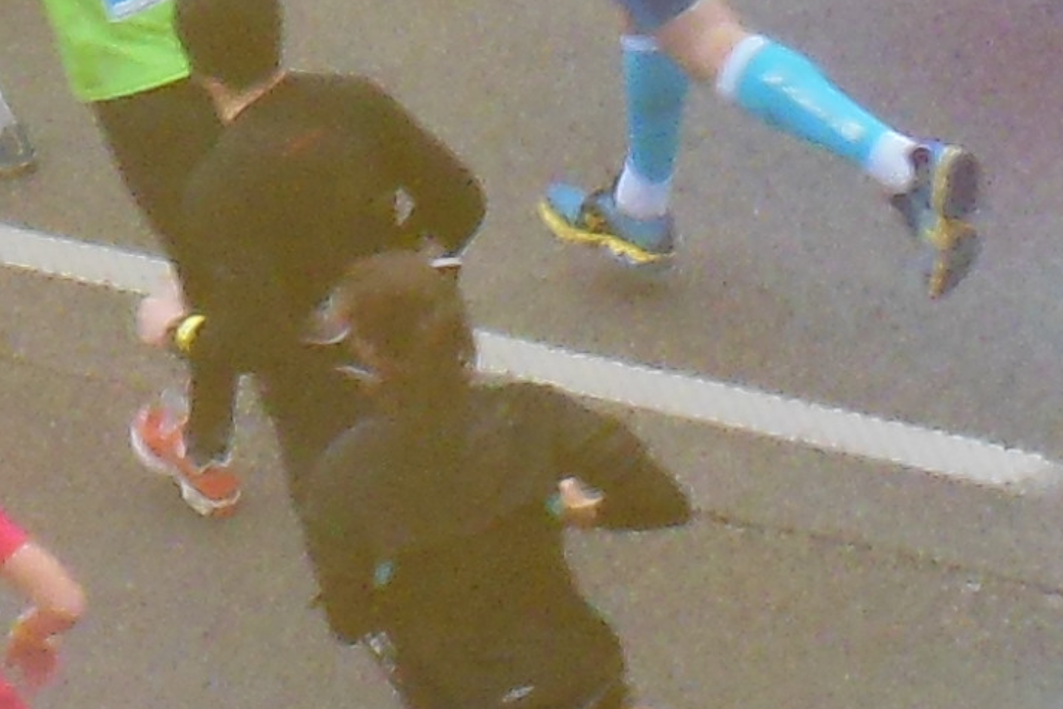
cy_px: -839
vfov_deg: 2.1
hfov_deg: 3.1
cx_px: 511
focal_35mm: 658
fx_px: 19428
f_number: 4.7
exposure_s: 1/125
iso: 400
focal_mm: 17.5
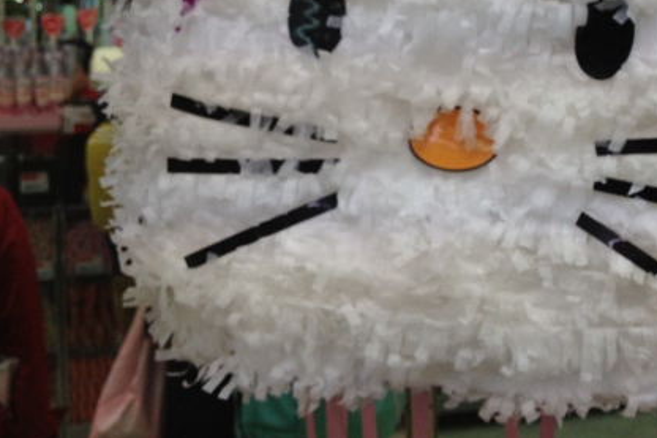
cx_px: 477
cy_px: 81
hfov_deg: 35.0
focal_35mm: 56
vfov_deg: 23.8
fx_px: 1022
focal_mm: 4.28
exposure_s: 1/120
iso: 80
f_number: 2.4
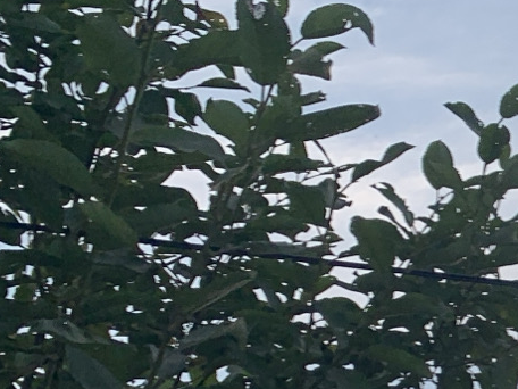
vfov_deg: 12.7
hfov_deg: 14.3
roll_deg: +6.0
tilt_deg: +16.4
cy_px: 436
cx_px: 1050
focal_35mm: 114
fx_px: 1706
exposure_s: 1/737
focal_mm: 4.25
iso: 25
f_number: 1.8
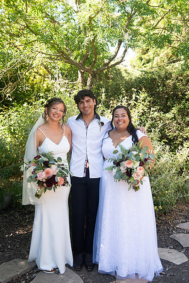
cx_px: 94
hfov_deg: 35.1
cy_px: 142
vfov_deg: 50.7
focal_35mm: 38
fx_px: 299
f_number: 4.5
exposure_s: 1/500
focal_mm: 38
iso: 640
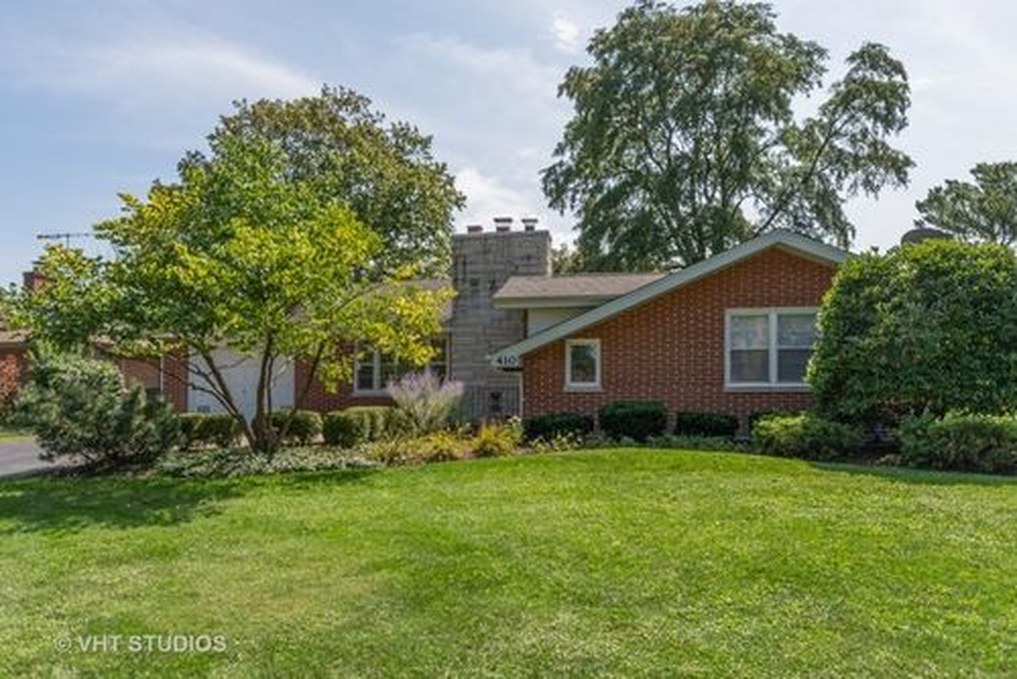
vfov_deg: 53.2
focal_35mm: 24
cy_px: 340
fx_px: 678
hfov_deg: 73.7
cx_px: 508
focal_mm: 16
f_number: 9
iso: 200
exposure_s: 1/500
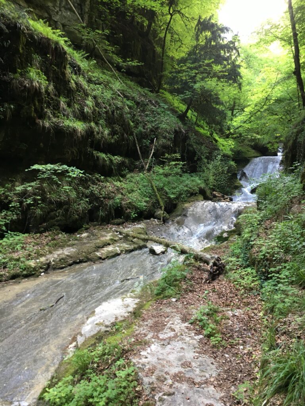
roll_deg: -3.6
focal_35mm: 29
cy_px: 203
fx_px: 341
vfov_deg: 61.7
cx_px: 152
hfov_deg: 48.2
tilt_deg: +0.8
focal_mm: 4.15
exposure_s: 1/33
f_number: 2.2
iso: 64
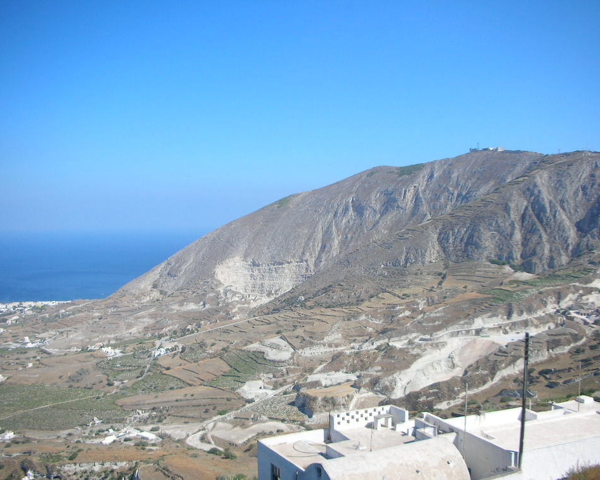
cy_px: 243
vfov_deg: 40.1
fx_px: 657
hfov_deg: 49.1
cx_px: 303
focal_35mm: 37
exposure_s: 1/96.4
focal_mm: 5.8
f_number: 8.5
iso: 50
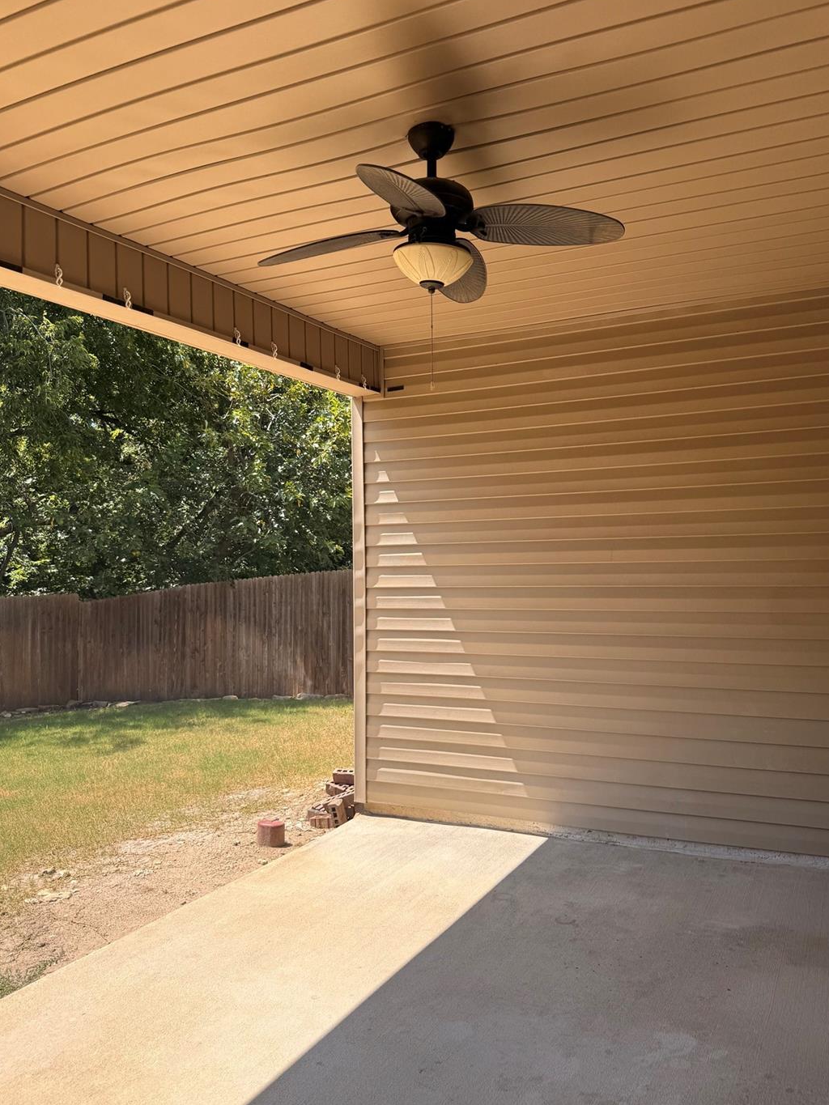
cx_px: 439
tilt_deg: +4.5
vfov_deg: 65.3
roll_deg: +1.7
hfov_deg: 51.3
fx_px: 862
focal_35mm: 27
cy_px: 524
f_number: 1.78
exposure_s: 1/1689
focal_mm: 6.76
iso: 80
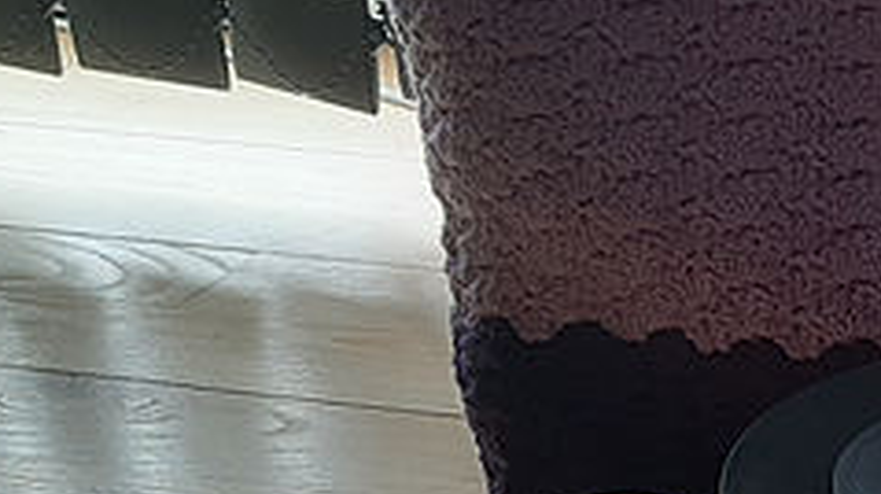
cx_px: 1010
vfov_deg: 15.8
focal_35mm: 76
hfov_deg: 25.5
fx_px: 1774
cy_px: 339
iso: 64
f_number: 1.7
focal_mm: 3.93
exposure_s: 1/100
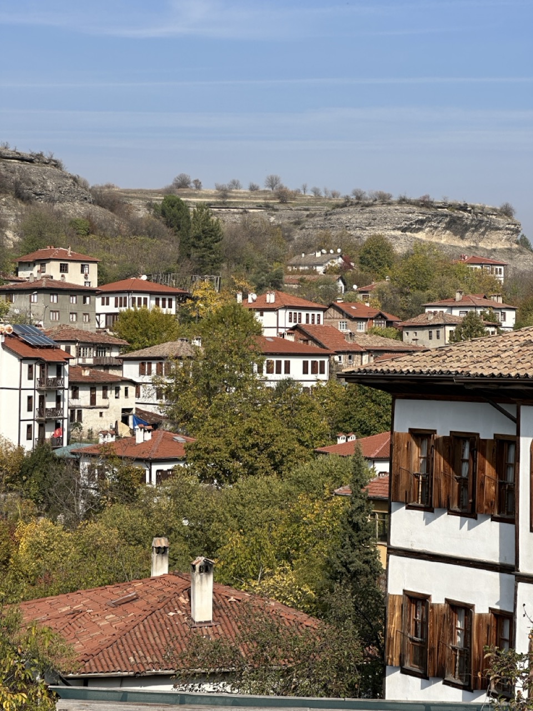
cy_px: 356
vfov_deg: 25.3
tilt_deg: +1.2
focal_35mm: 77
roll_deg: -1.1
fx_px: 1581
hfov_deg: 19.1
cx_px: 266
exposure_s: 1/717
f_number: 2.8
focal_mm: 9
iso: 32
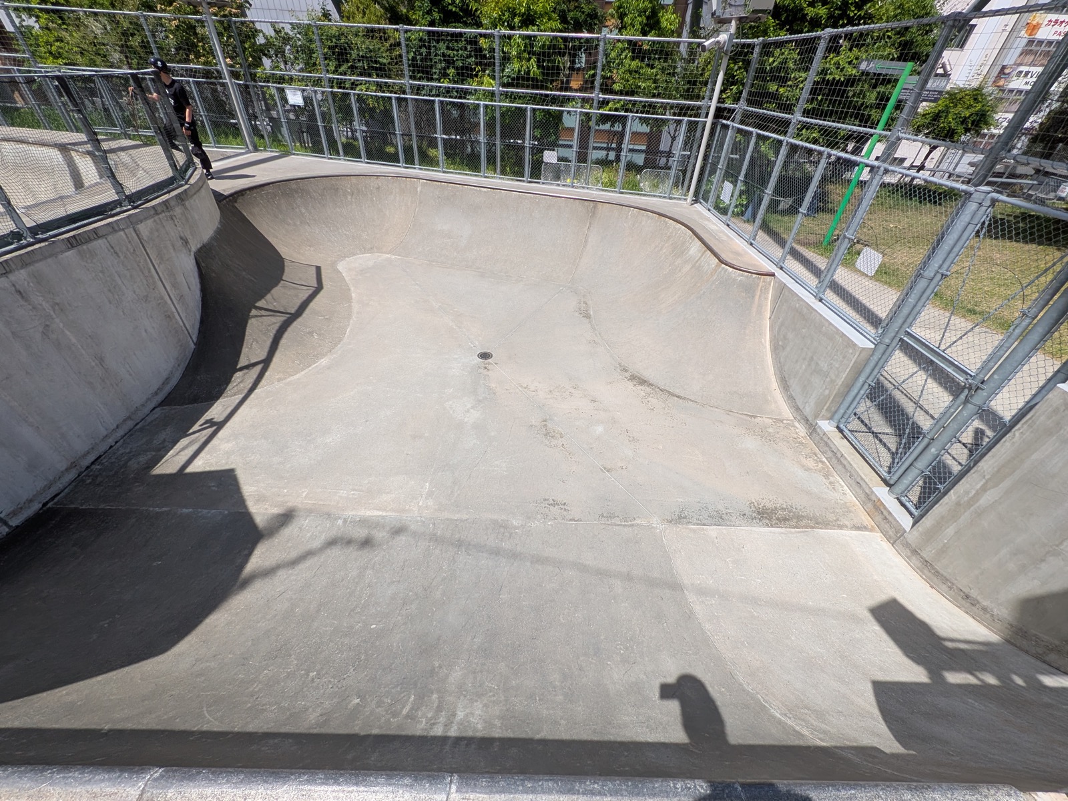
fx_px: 401
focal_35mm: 13
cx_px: 534
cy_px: 400
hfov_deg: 106.2
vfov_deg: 89.9
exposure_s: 1/1125
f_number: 2.2
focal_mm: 1.54
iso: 44
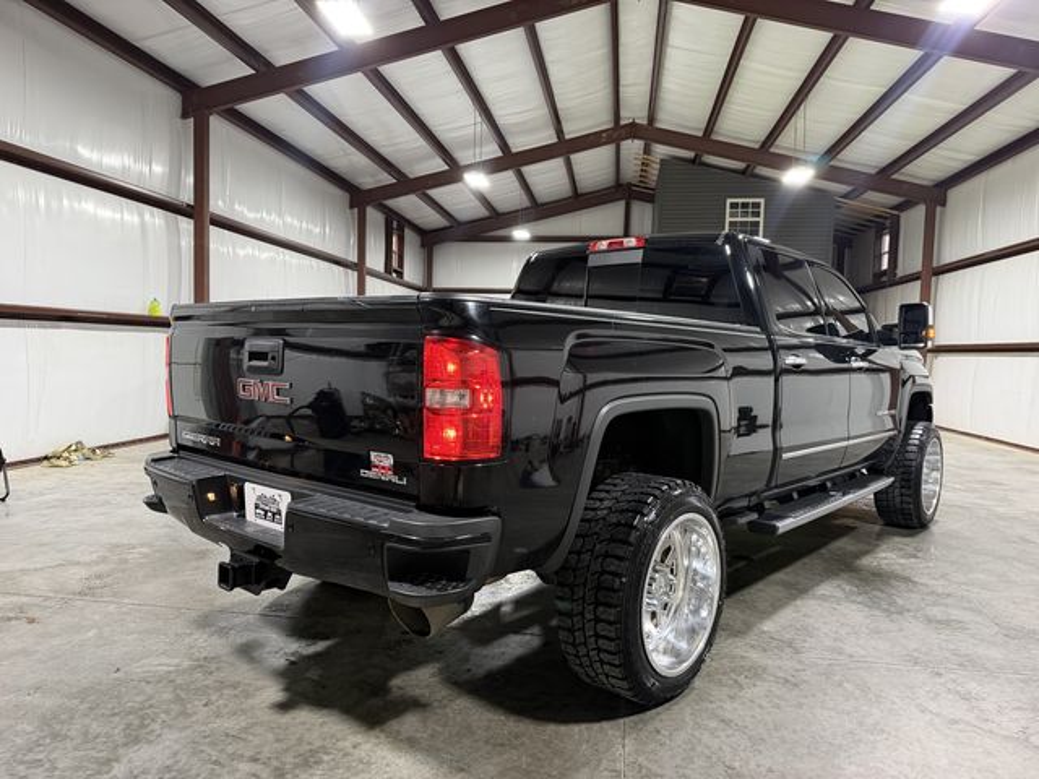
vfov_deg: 56.8
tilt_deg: -3.7
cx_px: 520
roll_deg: -1.8
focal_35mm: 24
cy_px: 390
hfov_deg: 71.6
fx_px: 720
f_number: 1.78
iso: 400
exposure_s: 1/60
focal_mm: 6.76
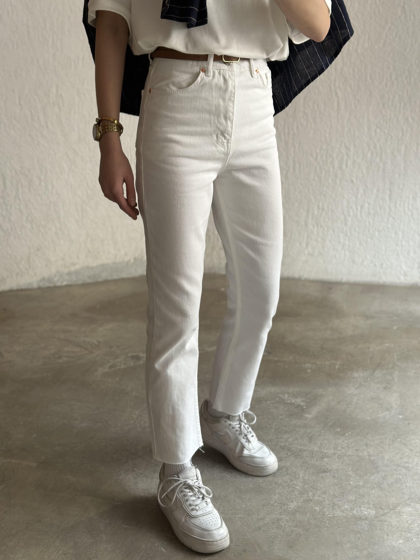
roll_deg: +1.0
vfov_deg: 39.7
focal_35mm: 48
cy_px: 280
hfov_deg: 30.3
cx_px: 210
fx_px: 777
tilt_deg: -36.3
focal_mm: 6.86
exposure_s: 1/121
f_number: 1.78
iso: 125
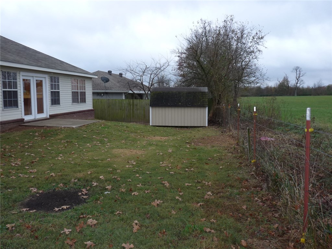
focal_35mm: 27
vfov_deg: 51.4
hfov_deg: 65.3
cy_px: 124
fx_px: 259
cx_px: 166
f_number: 2.8
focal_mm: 4.8
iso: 125
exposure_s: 1/60
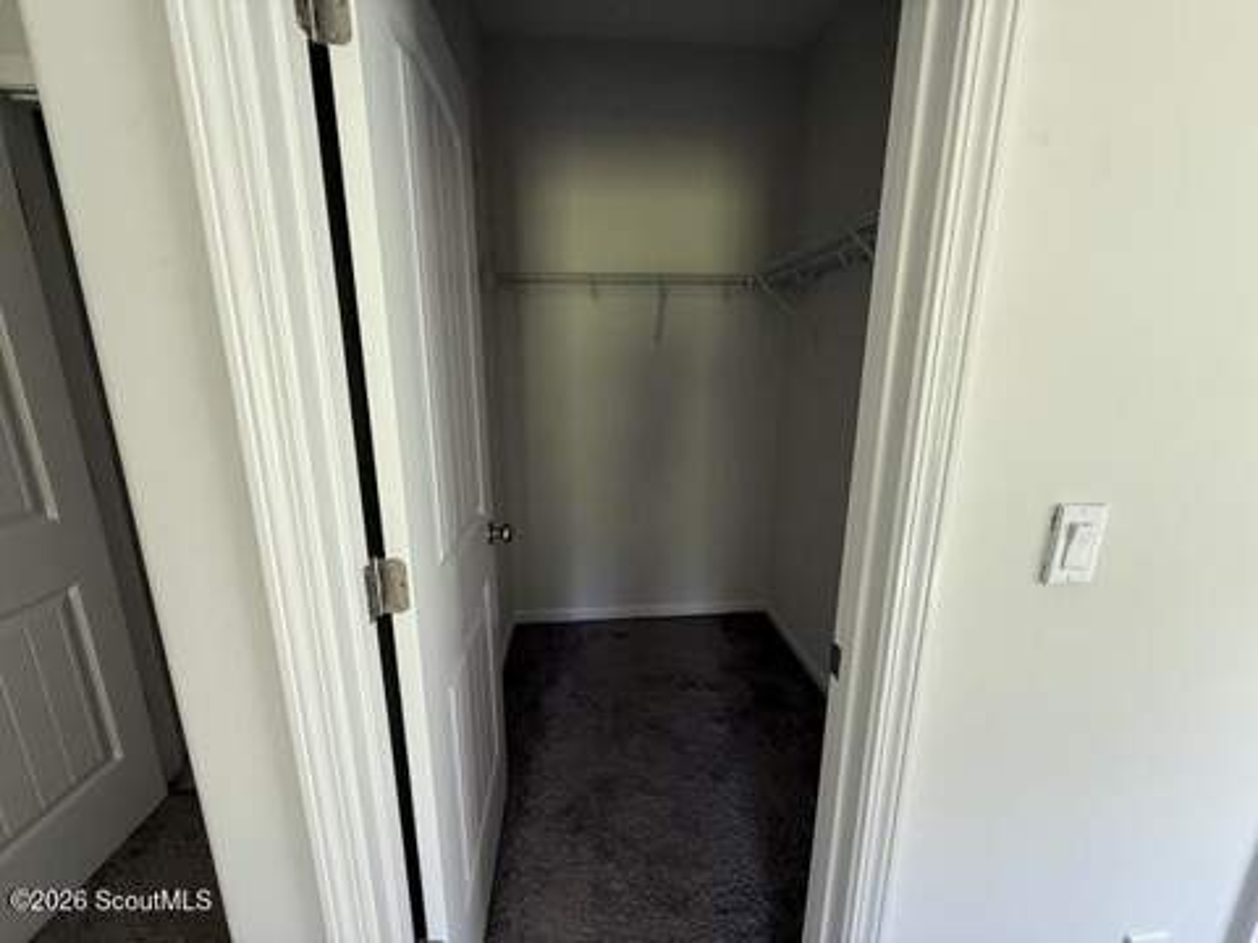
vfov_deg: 85.7
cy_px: 472
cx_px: 629
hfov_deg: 102.1
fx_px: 509
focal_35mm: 14
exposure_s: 1/67
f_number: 2.2
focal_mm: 2.22
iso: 320
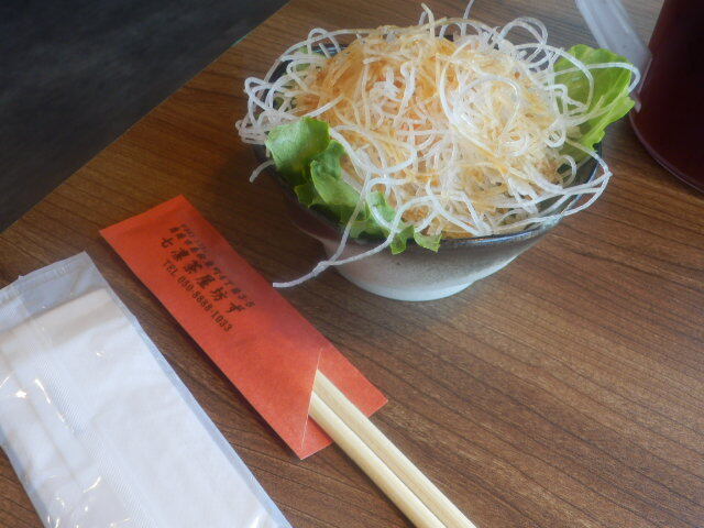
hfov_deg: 44.8
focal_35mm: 42
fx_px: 854
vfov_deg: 34.3
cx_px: 352
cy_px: 264
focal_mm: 7.4
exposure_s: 1/40
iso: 125
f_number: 4
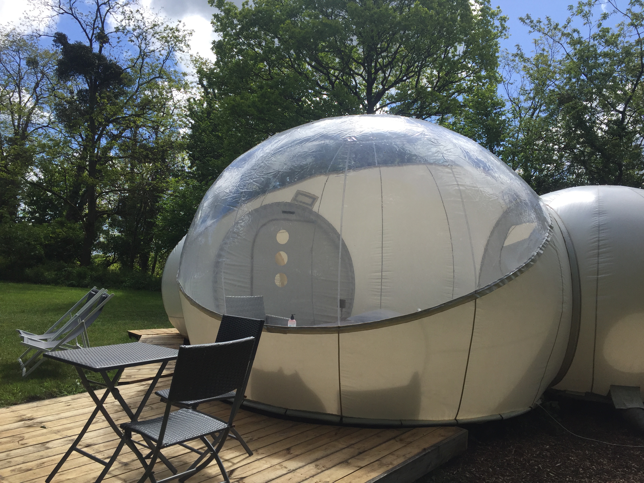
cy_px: 242
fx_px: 540
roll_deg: -1.5
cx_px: 322
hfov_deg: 61.7
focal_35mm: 29
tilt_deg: +2.8
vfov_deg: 48.2
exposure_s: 1/2083
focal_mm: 4.15
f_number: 2.2
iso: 32
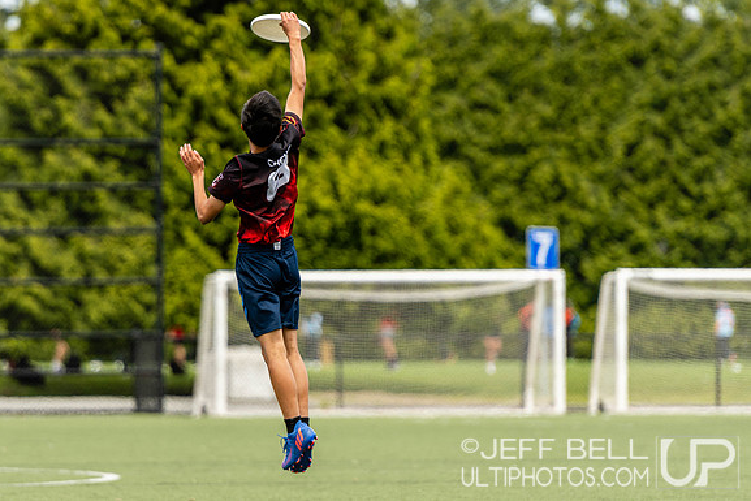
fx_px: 7407
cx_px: 320
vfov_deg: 3.9
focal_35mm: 355
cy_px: 247
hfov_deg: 5.8
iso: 100
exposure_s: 1/1000
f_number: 2.8
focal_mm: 200
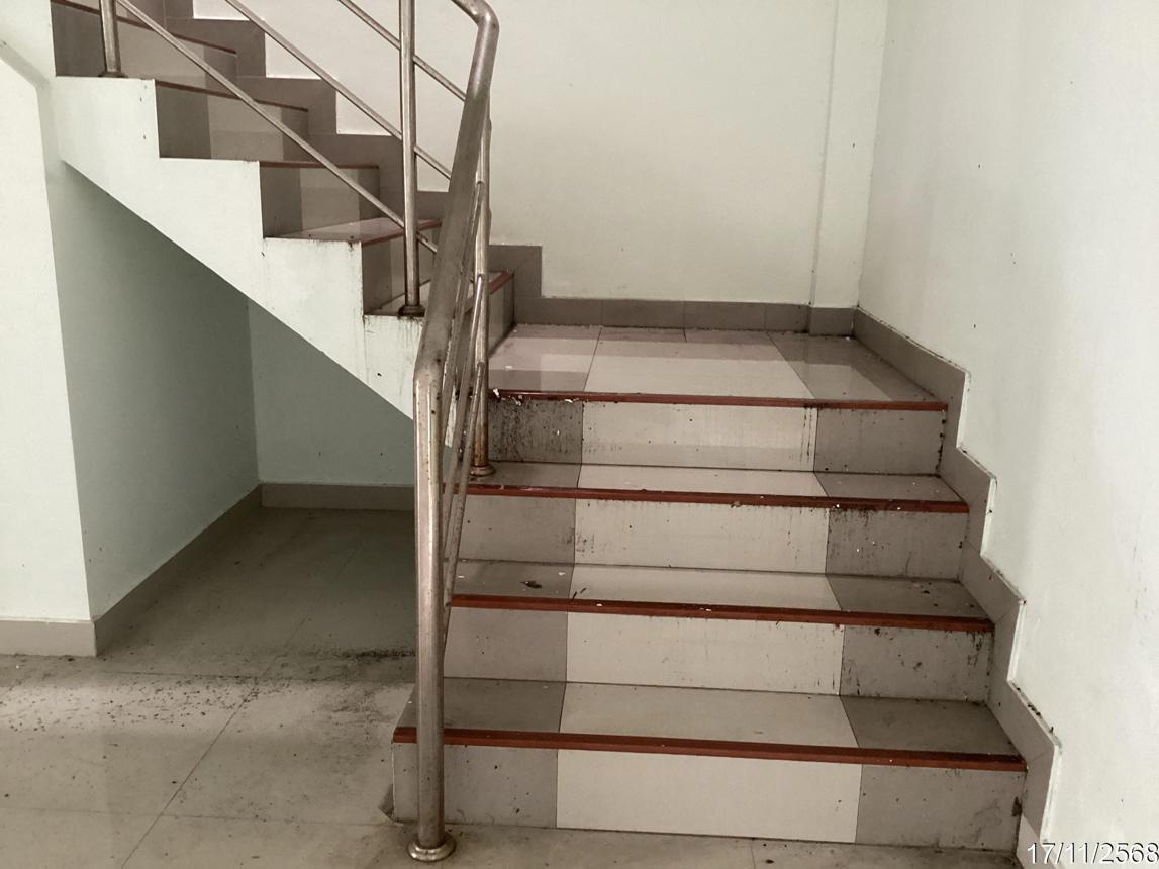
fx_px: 1038
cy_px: 434
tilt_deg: -13.7
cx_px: 580
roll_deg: -1.5
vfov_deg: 45.4
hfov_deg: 58.4
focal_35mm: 31
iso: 500
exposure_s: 1/30
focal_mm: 3.3
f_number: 2.4
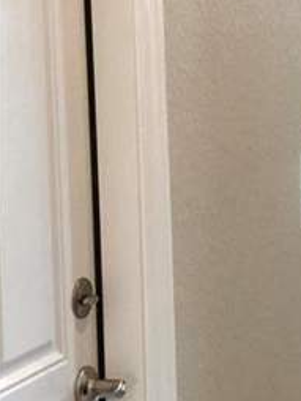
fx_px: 1262
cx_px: 627
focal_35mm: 109
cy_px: 259
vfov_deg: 18.0
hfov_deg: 11.9
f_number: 1.8
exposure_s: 1/120
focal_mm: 4.25
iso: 125
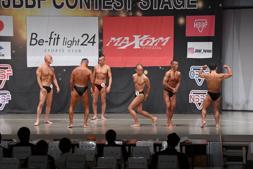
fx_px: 681
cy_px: 84
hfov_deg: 21.0
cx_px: 126
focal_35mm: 97
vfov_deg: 14.1
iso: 5000
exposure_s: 1/400
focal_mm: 65
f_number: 5.6
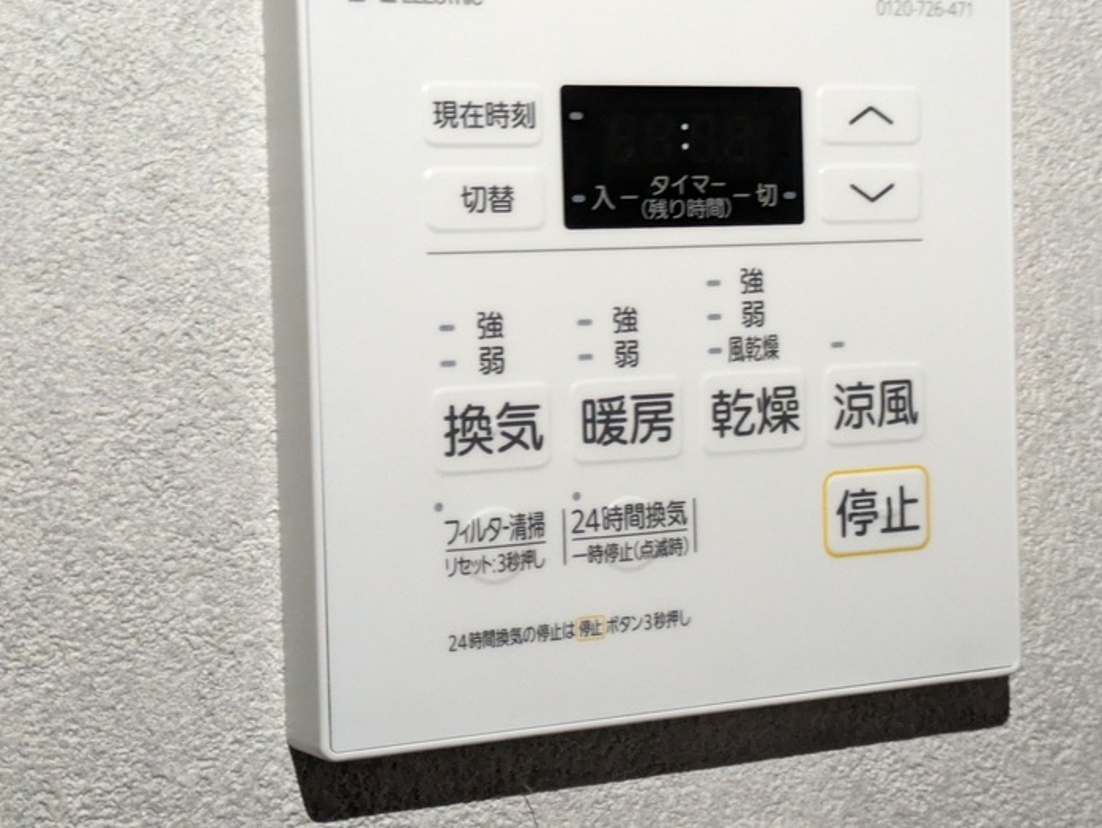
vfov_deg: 21.0
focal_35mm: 70
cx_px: 676
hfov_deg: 27.7
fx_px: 2230
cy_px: 339
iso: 951
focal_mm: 5.43
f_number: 1.89
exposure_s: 1/40
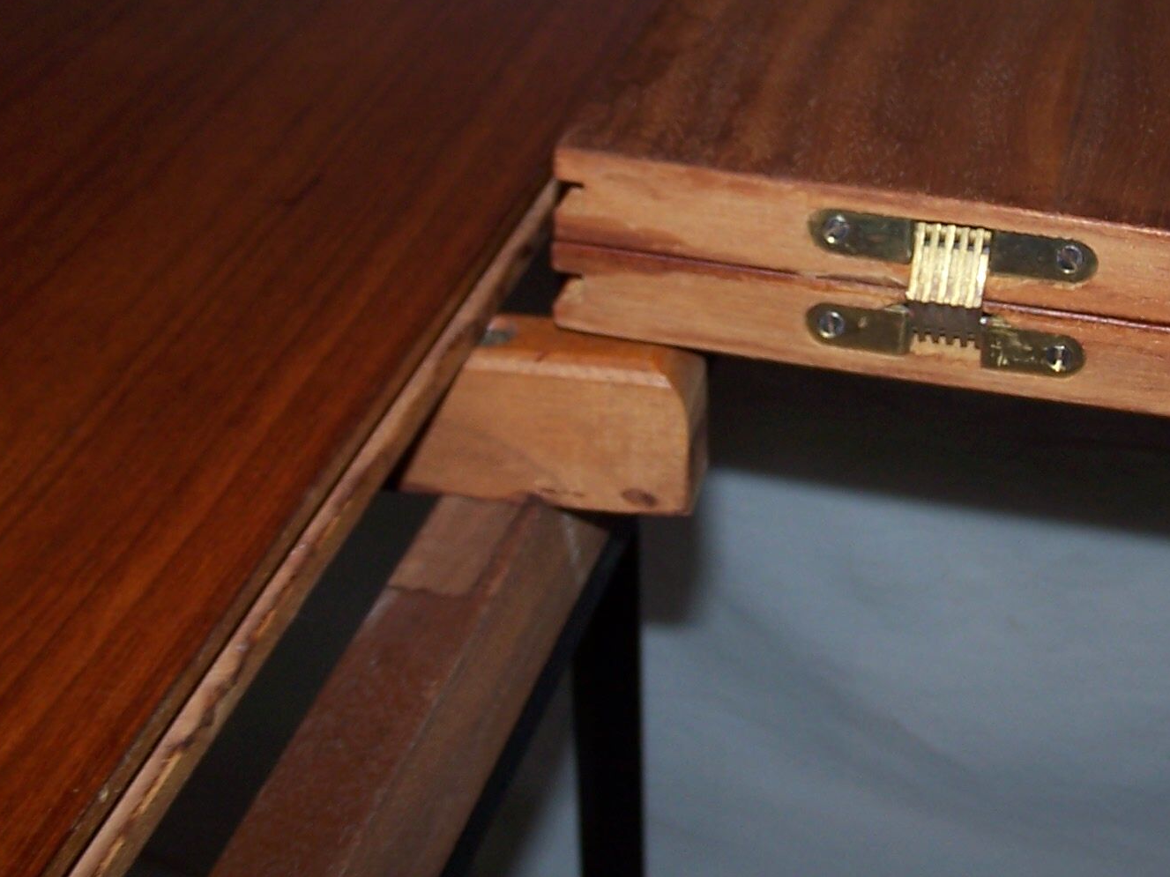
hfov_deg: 29.1
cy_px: 257
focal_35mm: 66
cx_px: 835
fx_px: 2231
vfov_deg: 22.1
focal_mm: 6.3
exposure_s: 1/60
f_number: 2.8
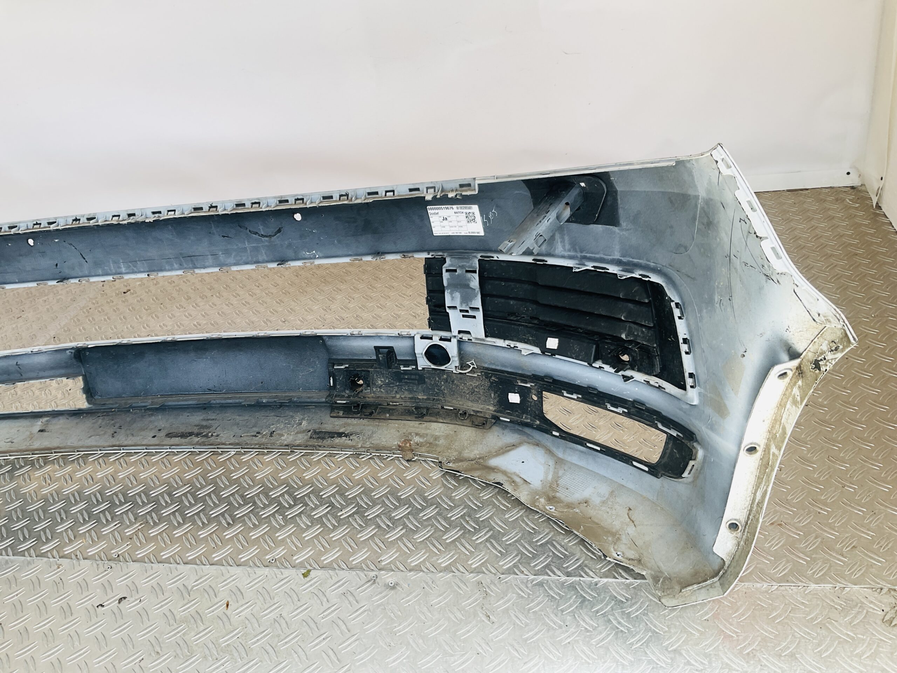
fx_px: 751
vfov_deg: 48.2
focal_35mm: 29
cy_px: 336
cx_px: 448
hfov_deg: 61.7
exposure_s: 1/133
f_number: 1.8
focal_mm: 3
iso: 16
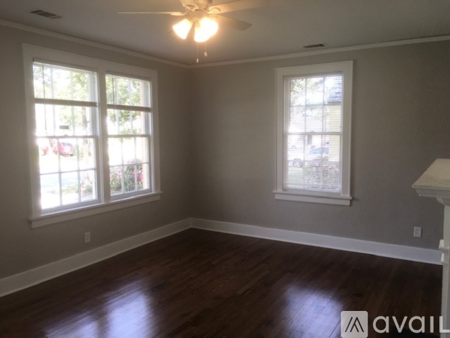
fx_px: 377
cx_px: 225
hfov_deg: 61.7
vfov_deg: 48.2
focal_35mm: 29
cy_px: 169
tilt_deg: -6.2
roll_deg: +1.1
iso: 40
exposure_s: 1/120
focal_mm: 4.15
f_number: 2.2
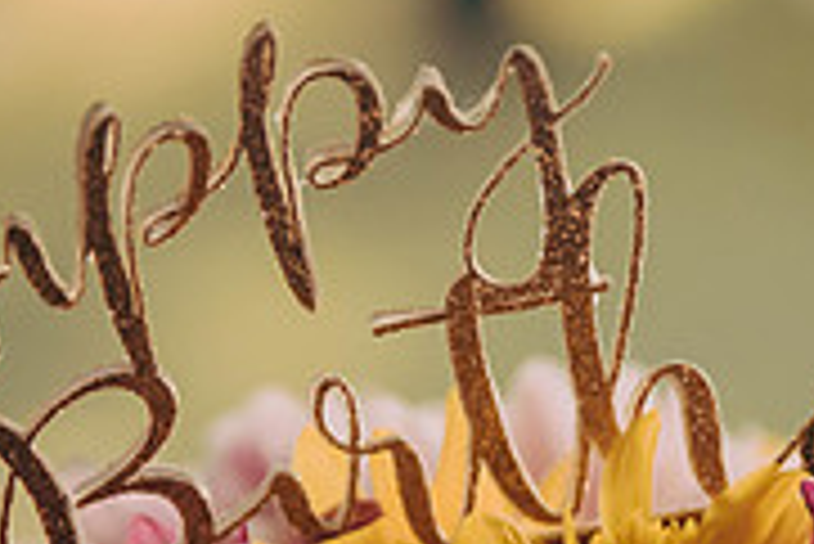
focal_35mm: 240
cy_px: 443
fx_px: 5431
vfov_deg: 5.7
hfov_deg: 8.5
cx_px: 706
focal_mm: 75
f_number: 2.8
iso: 1000
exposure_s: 1/1600
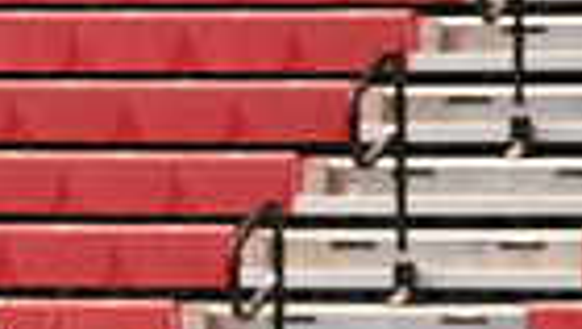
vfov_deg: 1.4
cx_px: 224
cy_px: 731
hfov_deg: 2.5
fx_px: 13421
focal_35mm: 869
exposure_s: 1/200
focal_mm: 200
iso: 1600
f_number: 3.5
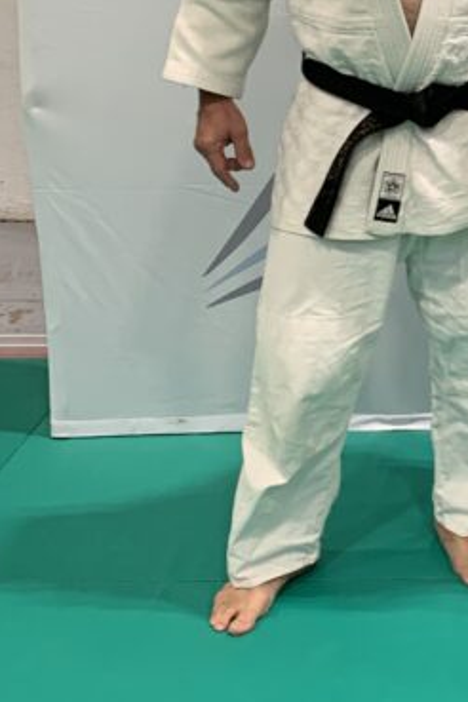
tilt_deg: -12.5
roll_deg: -0.5
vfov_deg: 26.2
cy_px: 89
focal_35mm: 75
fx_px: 1462
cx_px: 681
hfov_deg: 16.7
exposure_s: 1/97
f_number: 1.8
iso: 100
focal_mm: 4.25
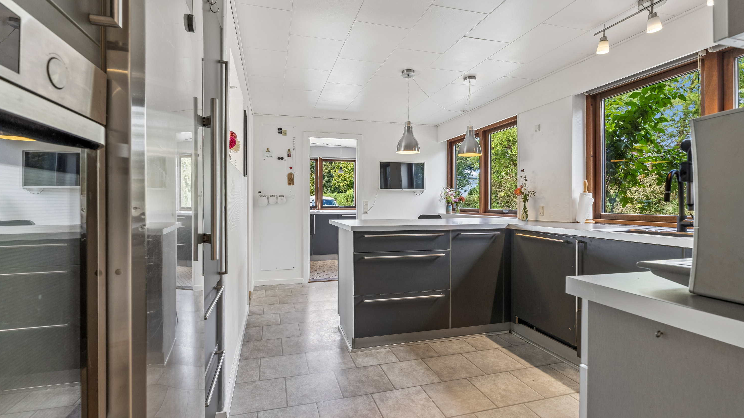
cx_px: 367
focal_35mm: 17
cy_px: 202
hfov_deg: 95.9
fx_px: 335
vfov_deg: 63.9
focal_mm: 16
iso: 200
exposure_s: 1/10
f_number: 10
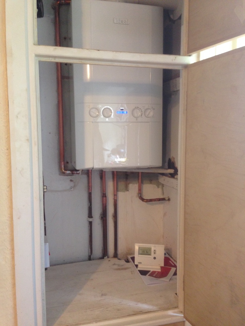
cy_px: 163
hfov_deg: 42.9
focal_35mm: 33
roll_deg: +0.0
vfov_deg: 55.4
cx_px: 122
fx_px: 311
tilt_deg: -7.0
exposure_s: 1/20
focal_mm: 4.12
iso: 125
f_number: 2.4
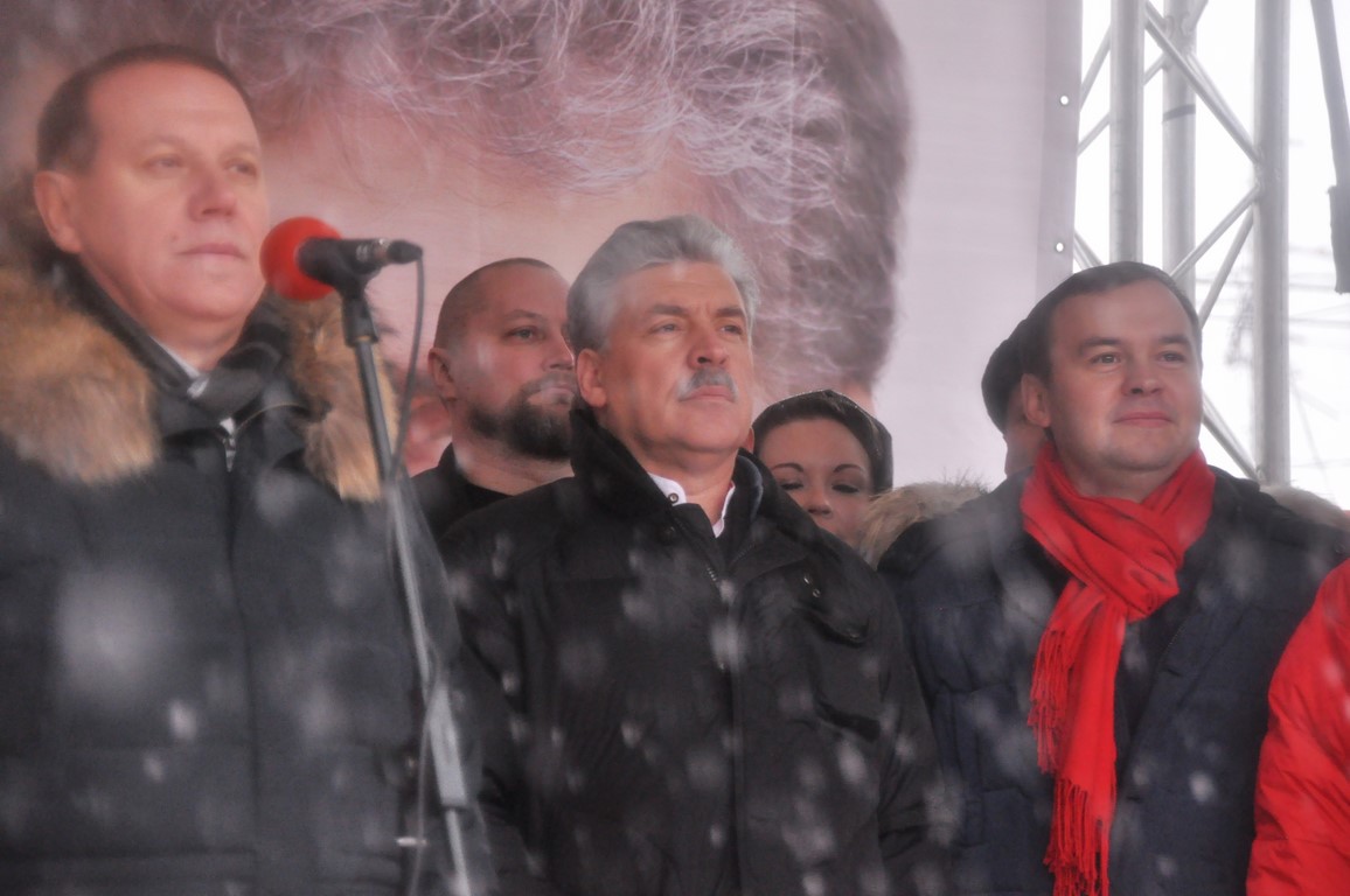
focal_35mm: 195
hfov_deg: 10.6
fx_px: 7304
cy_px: 448
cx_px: 675
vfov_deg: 7.0
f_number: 5.6
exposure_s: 1/160
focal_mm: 130
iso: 1600
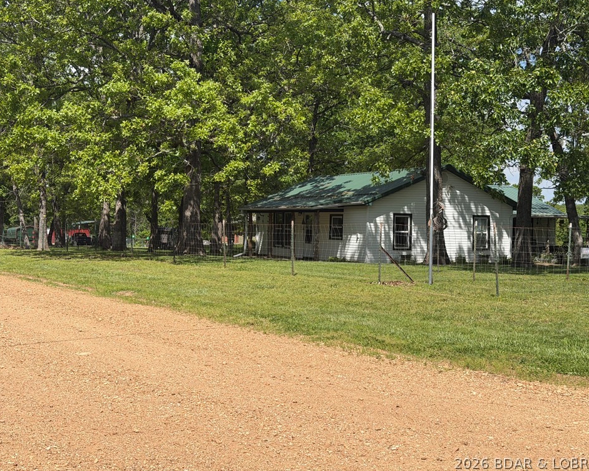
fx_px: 889
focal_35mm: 51
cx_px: 304
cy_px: 233
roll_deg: -0.2
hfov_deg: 36.6
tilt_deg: -1.4
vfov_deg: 29.7
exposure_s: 1/3891
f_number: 1.78
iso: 64
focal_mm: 6.76
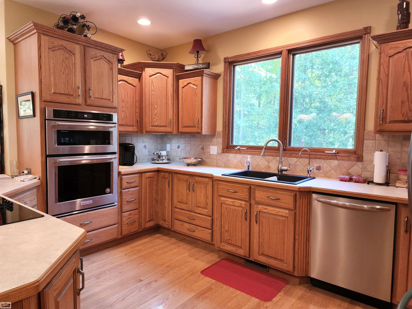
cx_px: 206
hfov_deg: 73.9
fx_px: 274
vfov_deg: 58.9
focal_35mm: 23
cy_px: 154
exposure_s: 1/120
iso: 640
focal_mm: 6.4
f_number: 1.8
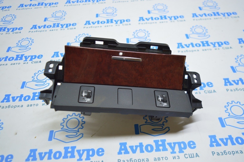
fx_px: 223
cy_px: 81
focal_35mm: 33
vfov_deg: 39.9
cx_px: 122
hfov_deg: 57.3
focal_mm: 22
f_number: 3.8
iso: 400
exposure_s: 1/50
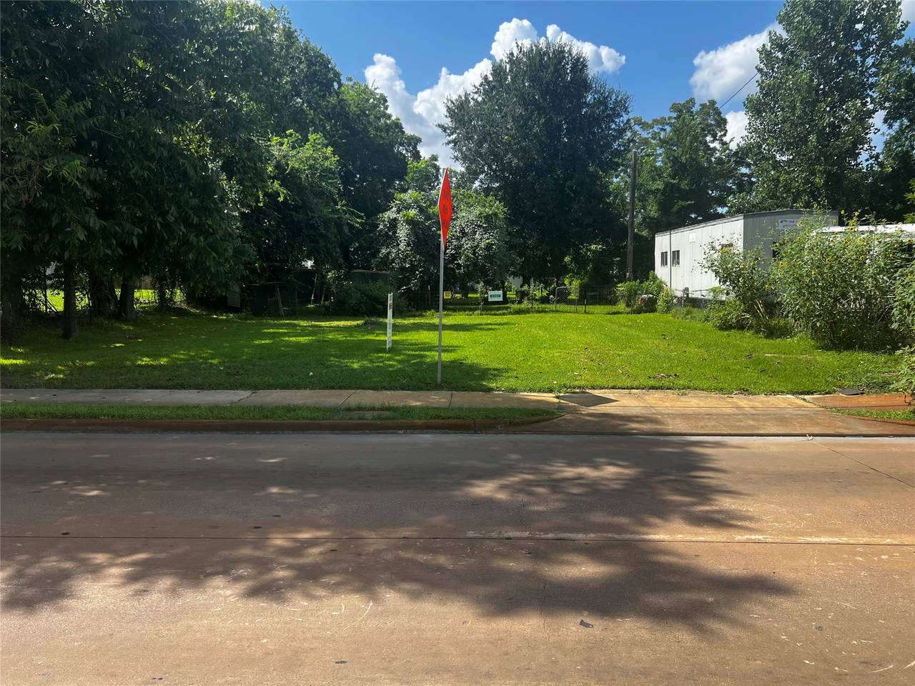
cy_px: 343
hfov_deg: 67.3
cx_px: 458
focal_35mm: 26
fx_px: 687
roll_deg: +0.2
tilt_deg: -5.5
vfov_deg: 53.1
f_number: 1.5
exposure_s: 1/2404
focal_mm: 5.7
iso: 50
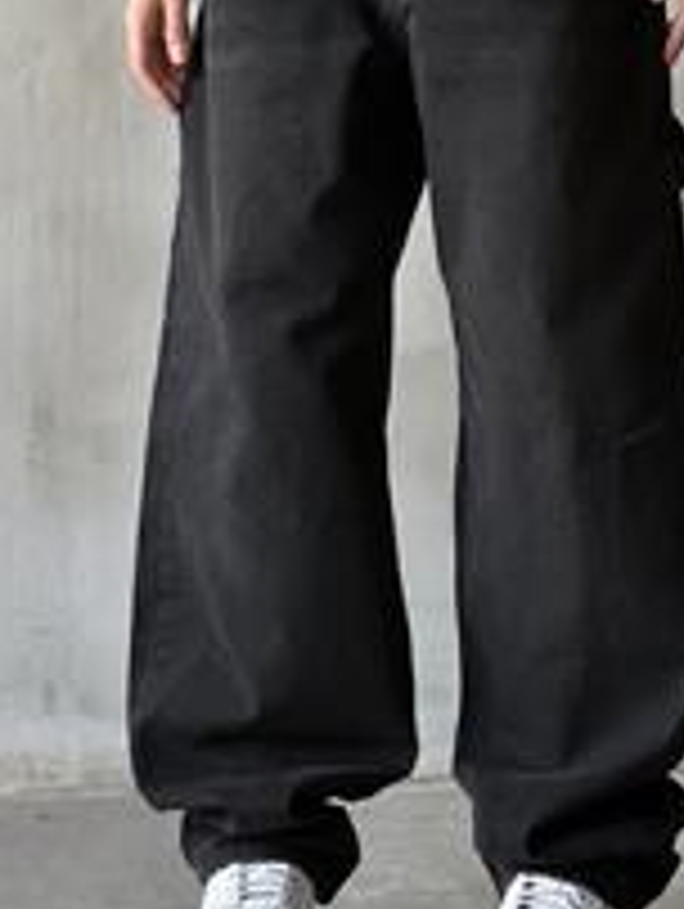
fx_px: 2655
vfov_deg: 19.3
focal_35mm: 101
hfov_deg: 14.7
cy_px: 234
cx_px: 410
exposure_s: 1/60
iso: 320
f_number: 1.78
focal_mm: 6.86
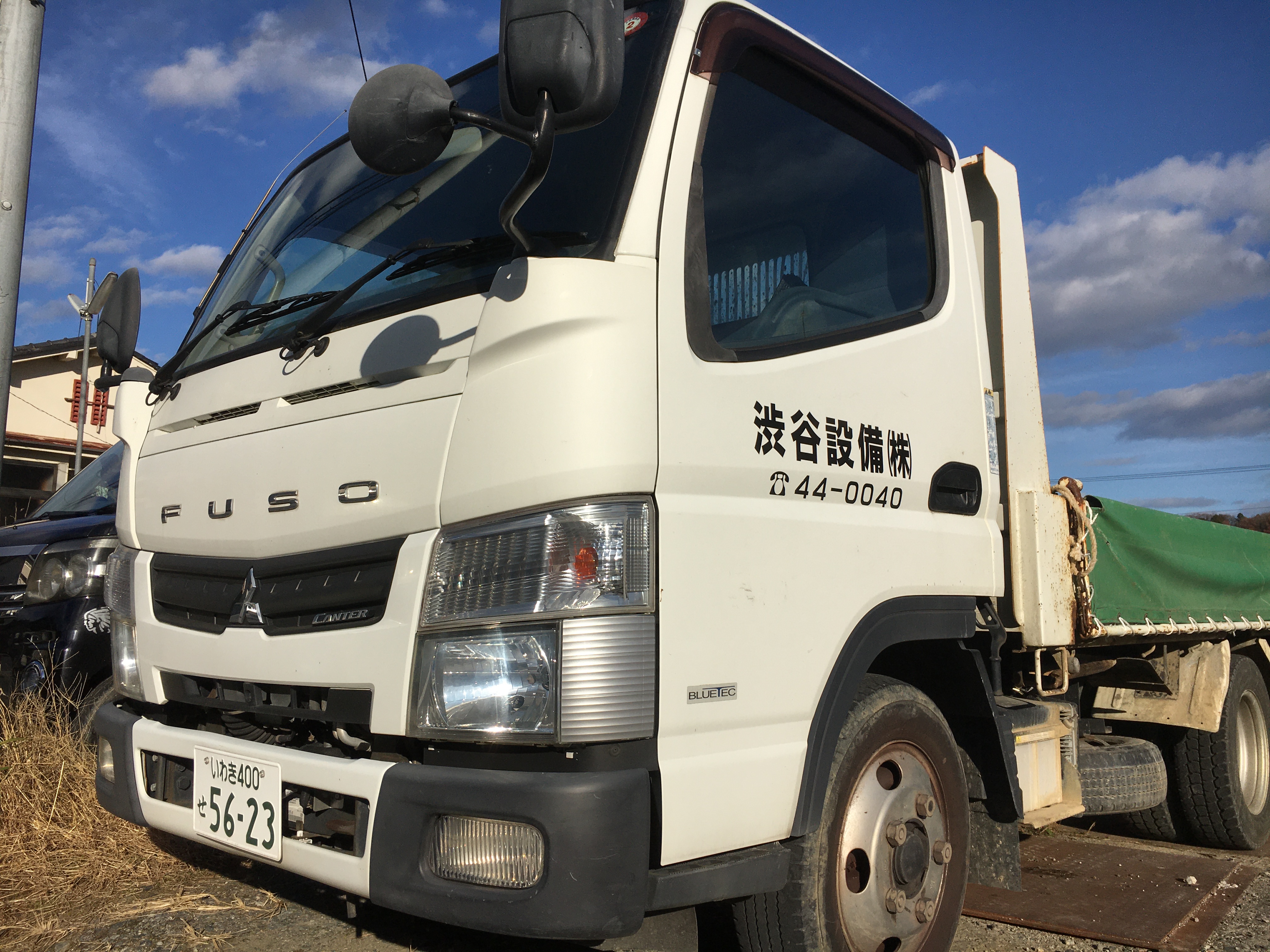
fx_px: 1064
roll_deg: -1.6
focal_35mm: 29
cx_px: 635
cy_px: 476
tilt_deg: +6.8
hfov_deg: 61.7
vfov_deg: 48.2
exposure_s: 1/3663
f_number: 2.2
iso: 25
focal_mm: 4.15
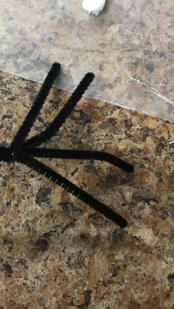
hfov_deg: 26.5
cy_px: 154
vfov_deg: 47.4
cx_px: 9
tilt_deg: -78.9
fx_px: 353
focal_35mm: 43
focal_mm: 4.15
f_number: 2.2
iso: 200
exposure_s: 1/30
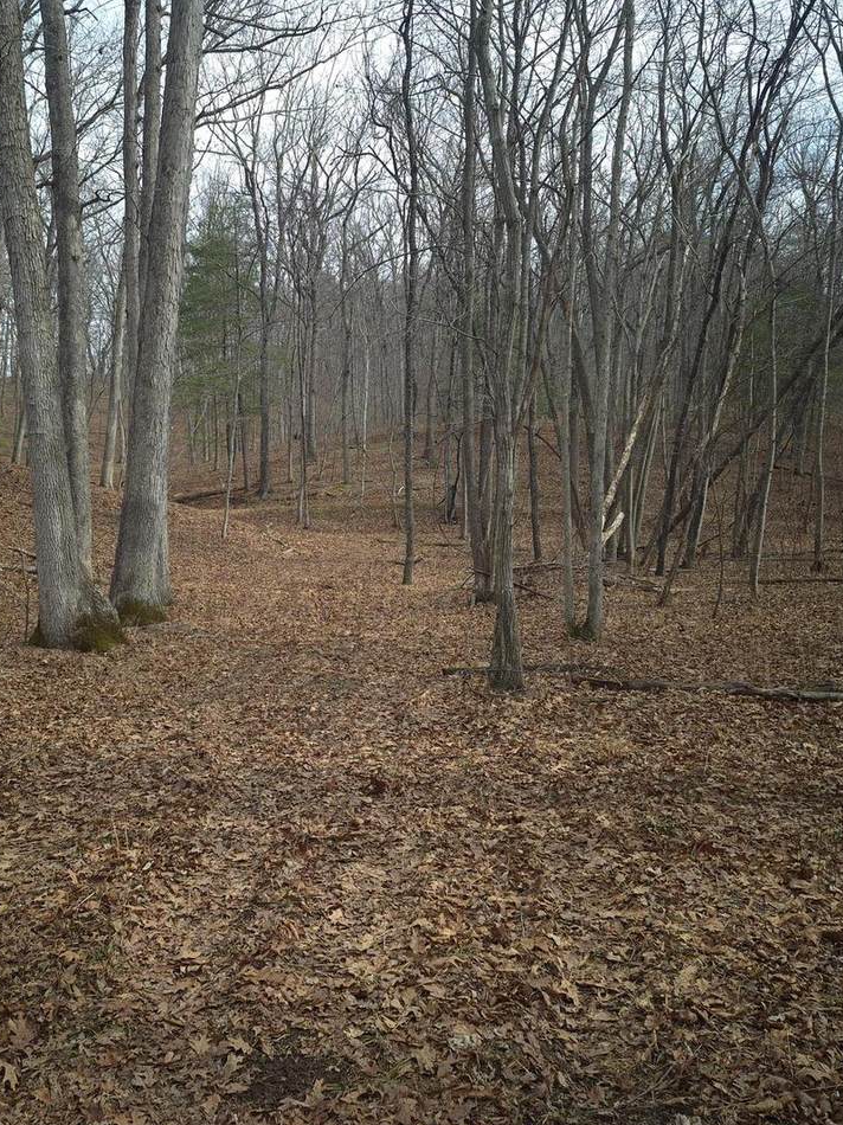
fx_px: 1007
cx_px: 323
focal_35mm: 31
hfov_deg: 45.1
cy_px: 566
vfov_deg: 58.4
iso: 25
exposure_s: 1/339
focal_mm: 5.4
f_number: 1.8
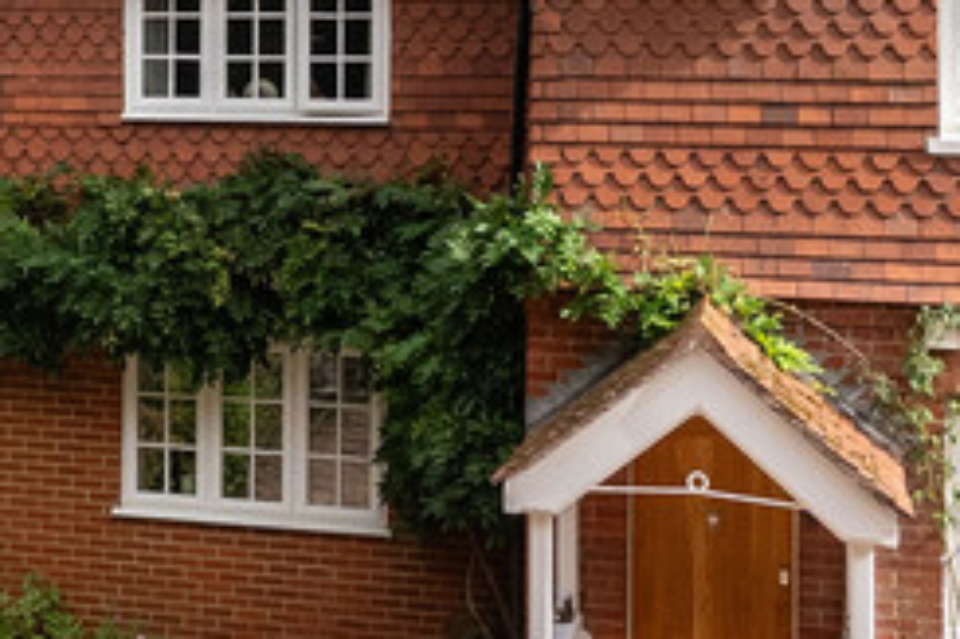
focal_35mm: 67
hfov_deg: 29.2
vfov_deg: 20.3
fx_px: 1785
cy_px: 384
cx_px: 153
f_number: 7.1
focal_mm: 16
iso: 1600
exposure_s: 1/3200
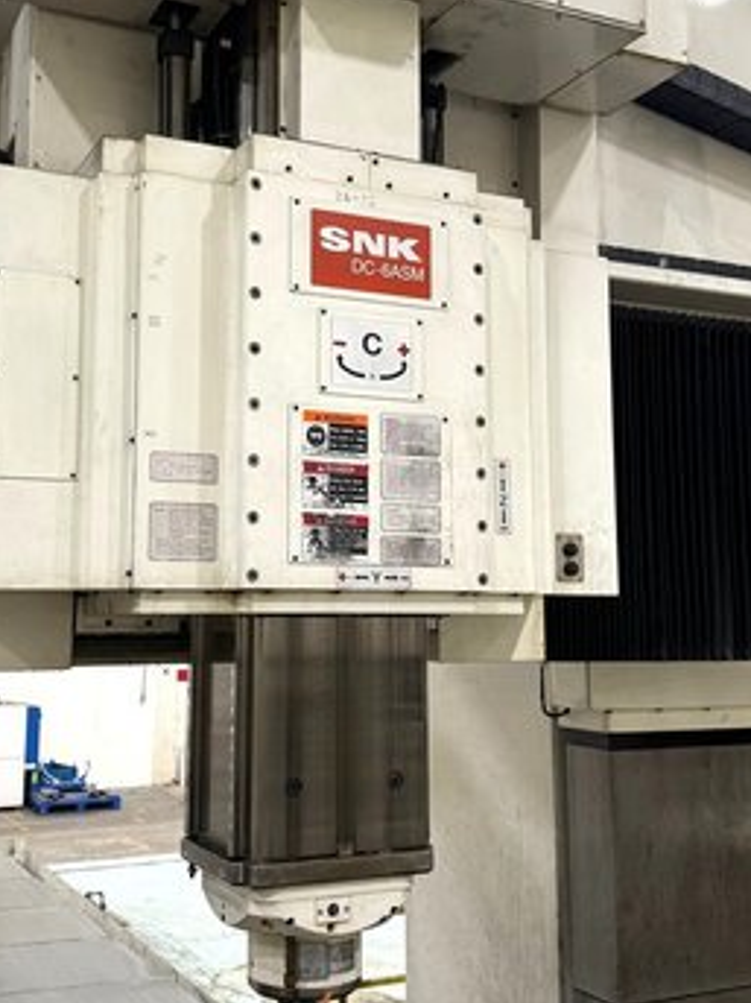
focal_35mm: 42
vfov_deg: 44.7
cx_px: 316
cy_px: 439
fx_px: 1216
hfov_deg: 34.3
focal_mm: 6.76
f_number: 1.78
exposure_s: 1/60
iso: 200
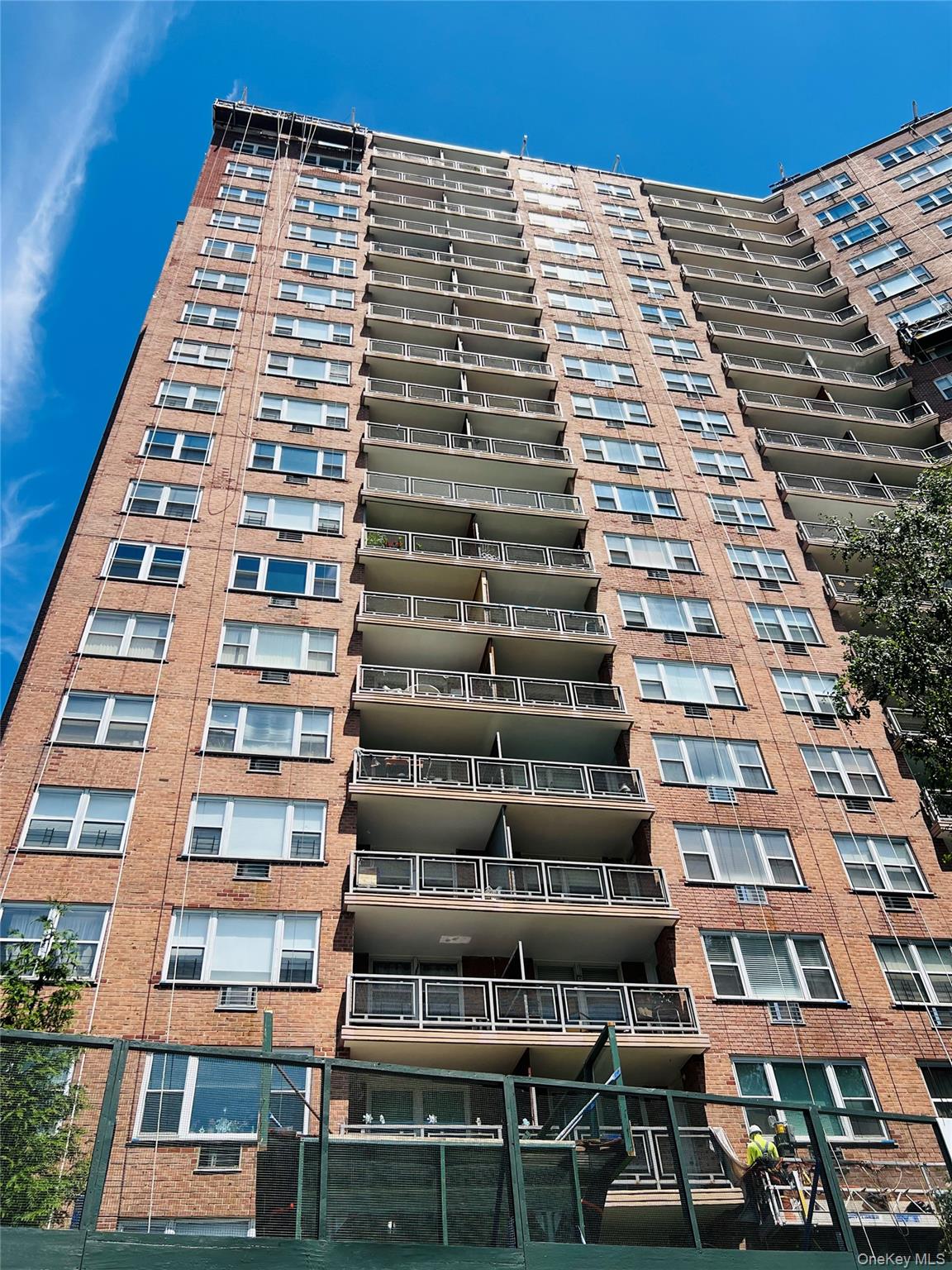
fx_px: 953
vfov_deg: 67.3
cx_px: 476
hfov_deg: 53.1
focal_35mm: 26
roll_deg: +5.3
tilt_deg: +44.6
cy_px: 635
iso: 50
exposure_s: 1/4630
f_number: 1.5
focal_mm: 5.7
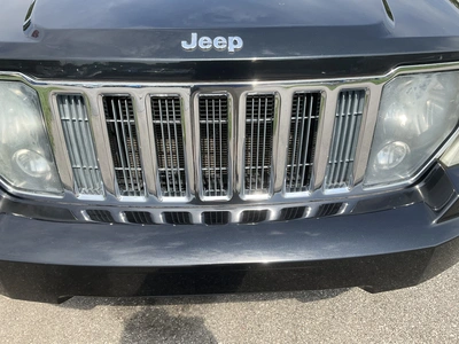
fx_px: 385
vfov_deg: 48.2
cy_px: 172
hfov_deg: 61.7
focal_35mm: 29
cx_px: 230
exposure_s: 1/855
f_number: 1.8
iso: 25
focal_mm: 3
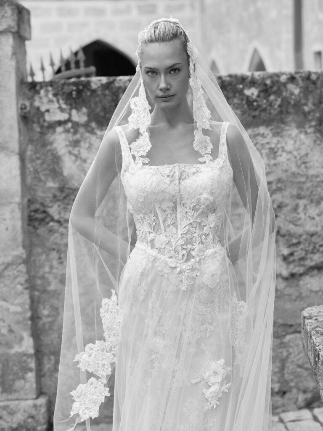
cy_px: 216
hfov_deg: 17.0
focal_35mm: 87
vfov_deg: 22.5
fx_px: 1082
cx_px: 162
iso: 500
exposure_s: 1/125
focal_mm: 110
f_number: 5.6
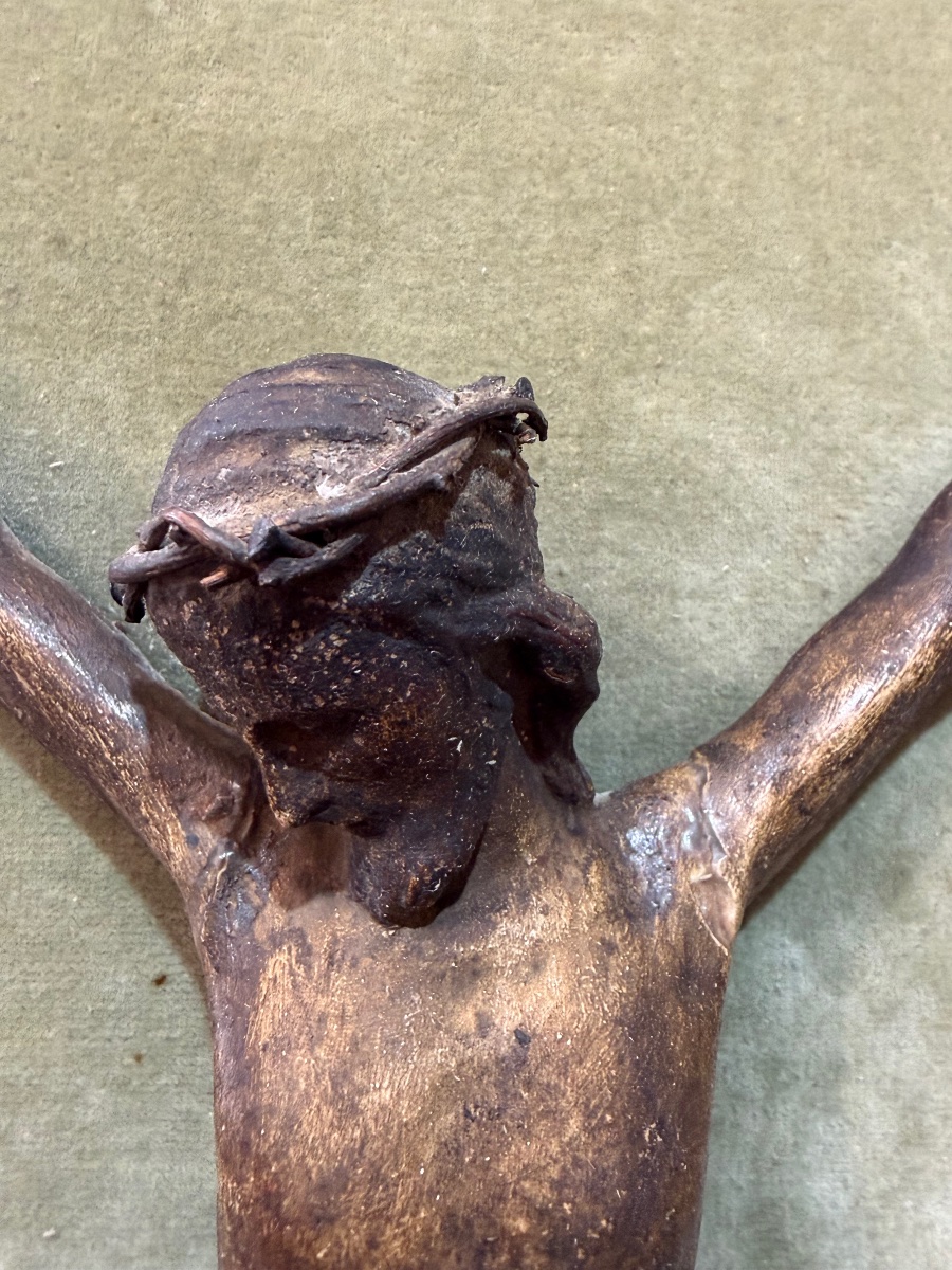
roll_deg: -5.7
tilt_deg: -36.7
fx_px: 953
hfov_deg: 53.1
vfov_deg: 67.3
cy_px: 635
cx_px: 476
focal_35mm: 26
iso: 320
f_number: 2.2
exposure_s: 1/50
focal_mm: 2.22
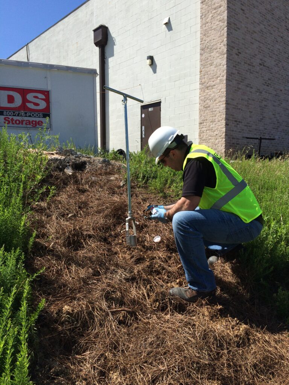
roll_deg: +1.0
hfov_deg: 48.2
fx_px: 323
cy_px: 192
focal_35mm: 29
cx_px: 144
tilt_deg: -3.2
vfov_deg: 61.7
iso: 32
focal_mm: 4.15
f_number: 2.2
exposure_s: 1/2564
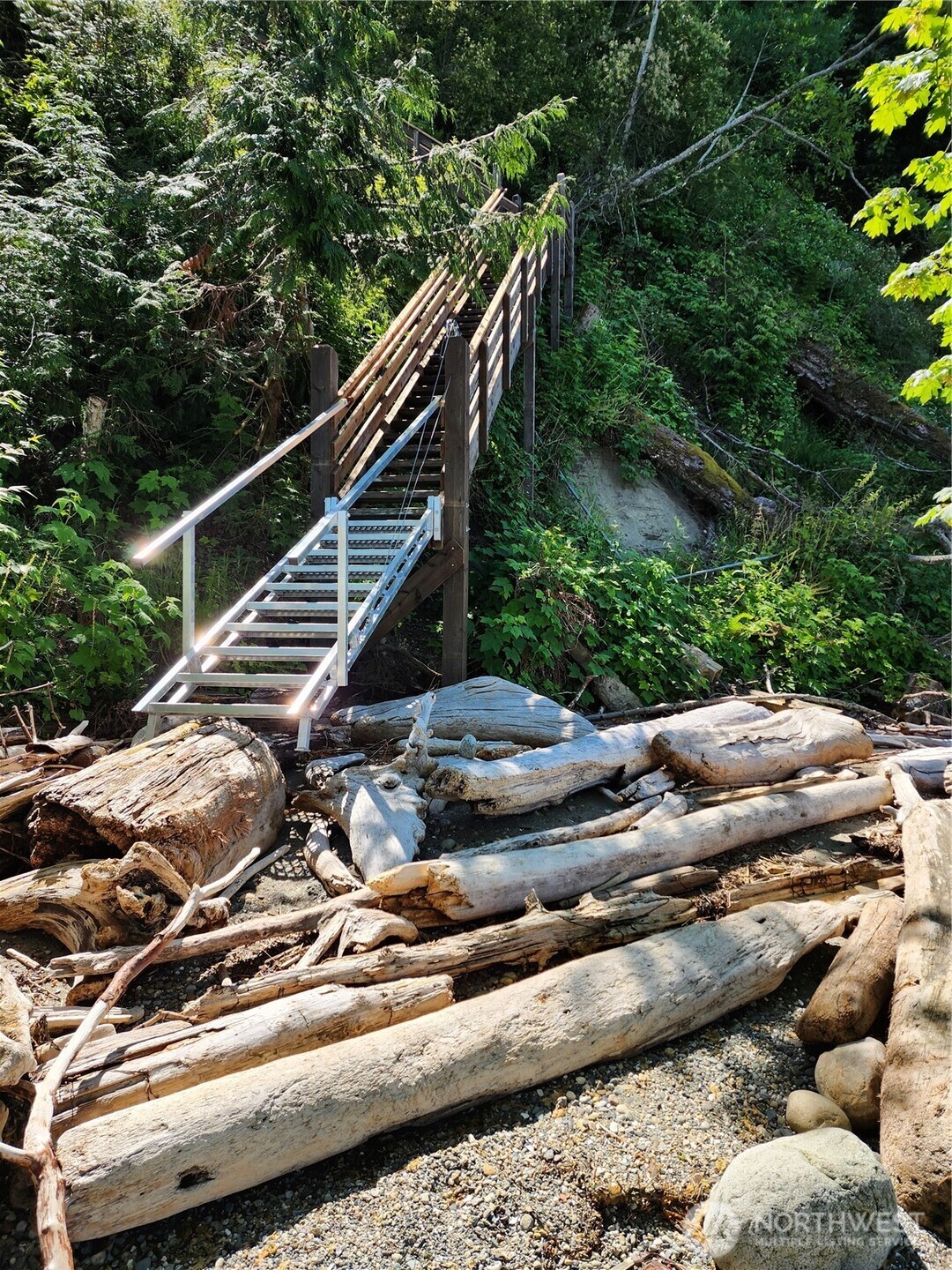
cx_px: 476
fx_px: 843
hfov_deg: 58.9
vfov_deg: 73.9
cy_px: 635
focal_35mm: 23
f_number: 1.8
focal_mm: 6.4
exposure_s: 1/332
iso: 12
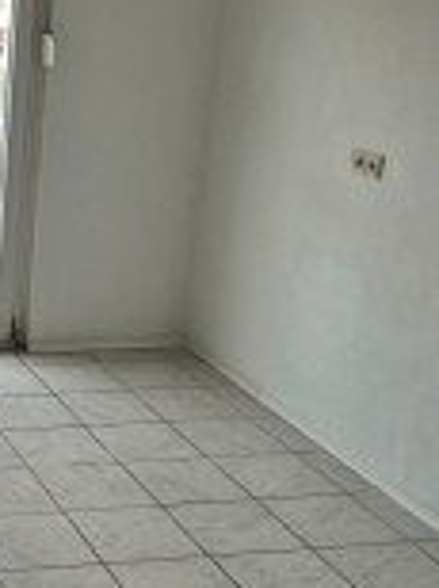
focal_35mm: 67
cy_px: 325
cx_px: -141
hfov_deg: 20.0
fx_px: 1136
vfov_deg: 29.0
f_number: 1.8
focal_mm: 5.4
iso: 32
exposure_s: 1/180
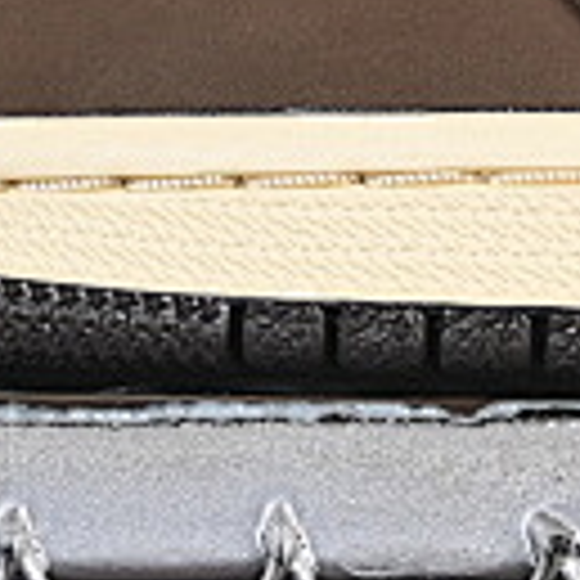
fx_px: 10104
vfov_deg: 3.3
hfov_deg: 3.3
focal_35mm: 533
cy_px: -602
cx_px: 1138
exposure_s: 1/60
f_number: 7.1
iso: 160
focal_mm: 50
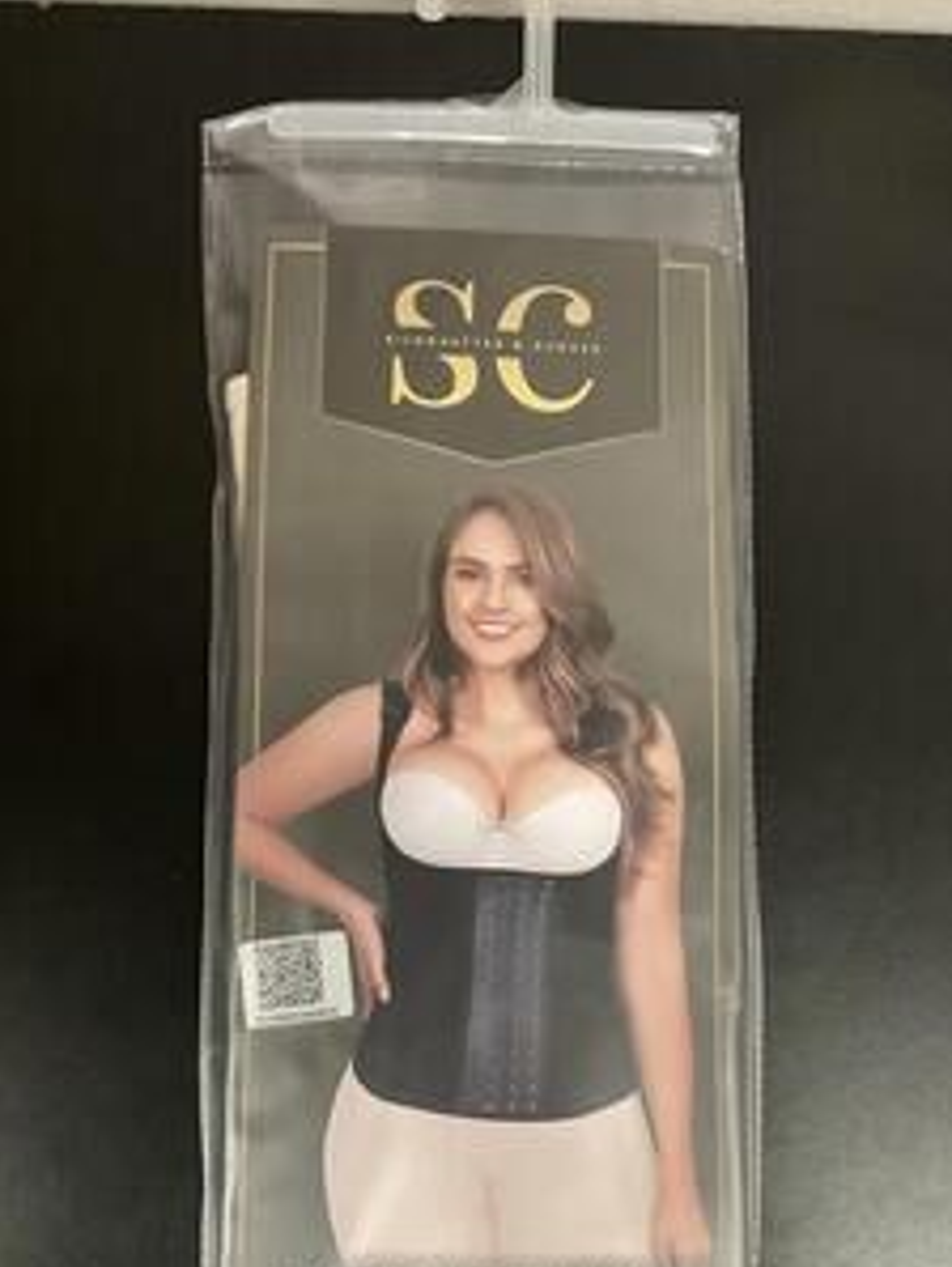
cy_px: 736
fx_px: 1355
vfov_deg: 49.9
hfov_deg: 38.7
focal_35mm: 37
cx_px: 502
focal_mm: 3
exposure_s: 1/60
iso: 200
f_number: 1.8
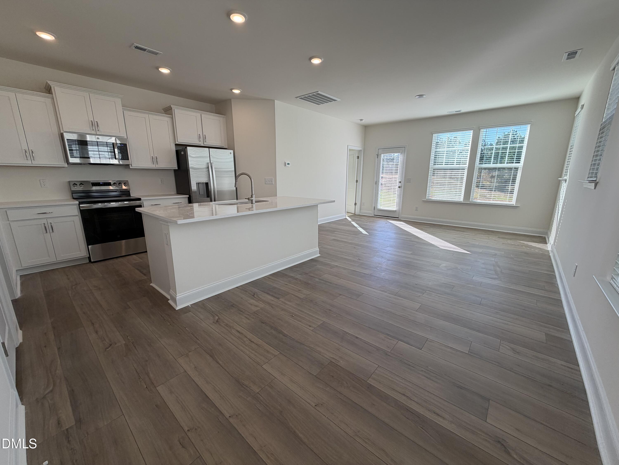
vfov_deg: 85.7
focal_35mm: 14
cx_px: 310
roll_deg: +1.0
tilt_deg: -13.6
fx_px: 250
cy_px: 232
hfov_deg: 102.1
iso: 40
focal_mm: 2.22
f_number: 2.2
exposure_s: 1/120
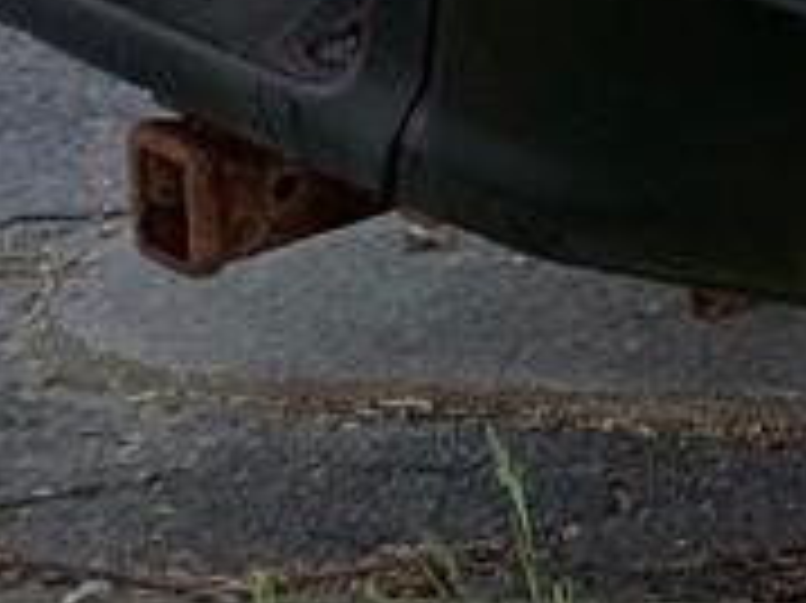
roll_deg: -1.5
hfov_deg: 9.0
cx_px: 2229
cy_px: -864
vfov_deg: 7.4
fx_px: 4328
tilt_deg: -7.3
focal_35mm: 186
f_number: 1.8
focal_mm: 4.25
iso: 25
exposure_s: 1/597
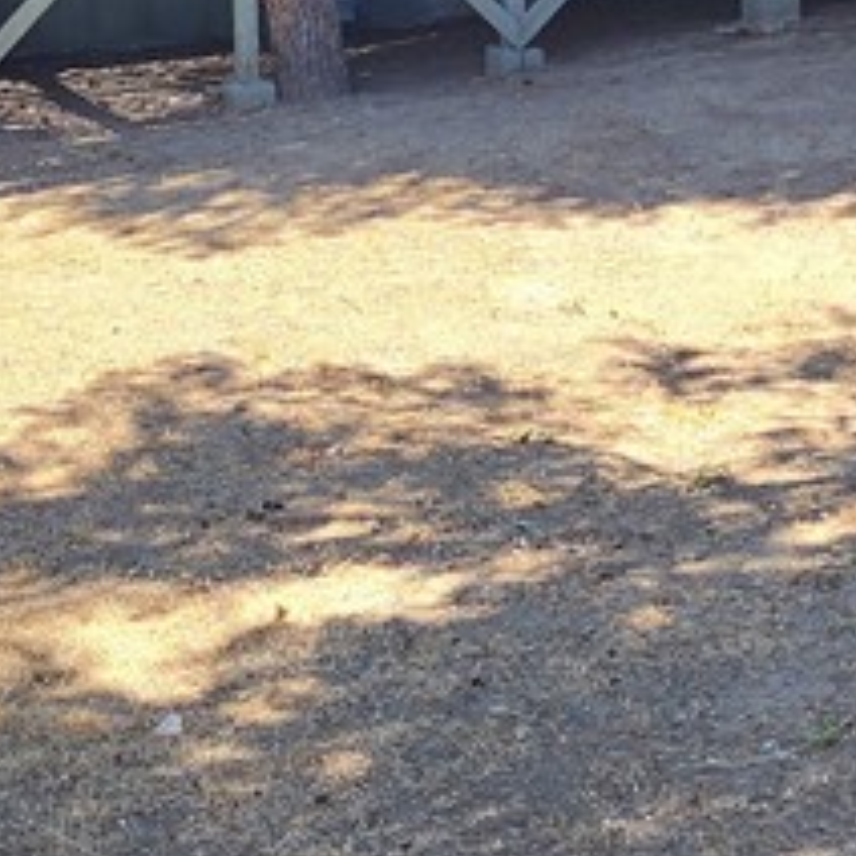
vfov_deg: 16.5
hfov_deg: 17.6
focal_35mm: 98
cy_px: -343
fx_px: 2742
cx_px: 178
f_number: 1.8
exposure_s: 1/345
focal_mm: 6.4
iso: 12
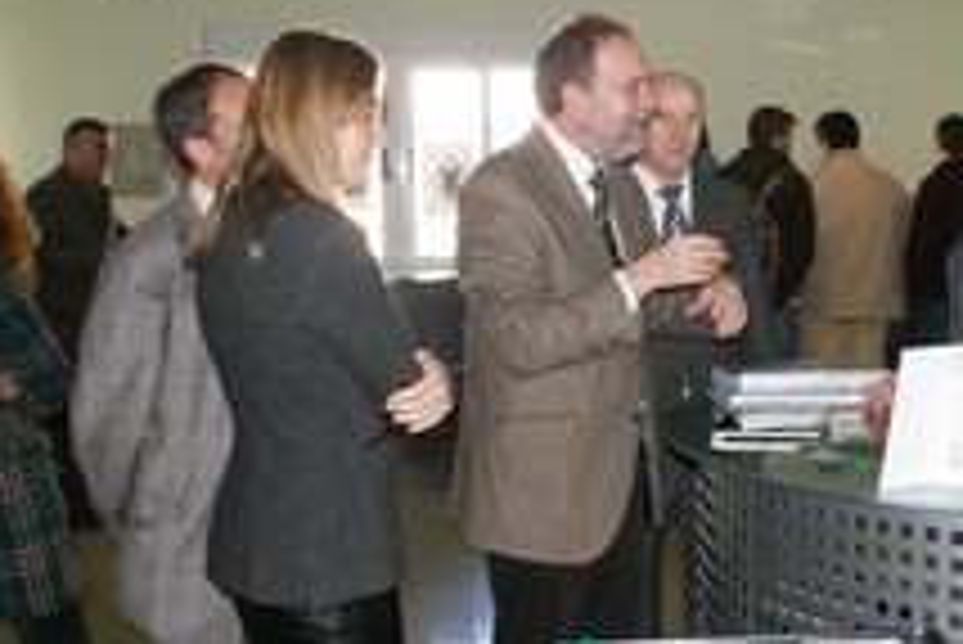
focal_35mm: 56
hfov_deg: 34.7
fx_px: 1499
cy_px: 281
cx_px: 747
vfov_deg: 24.2
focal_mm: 20
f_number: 5.6
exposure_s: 1/80
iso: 400
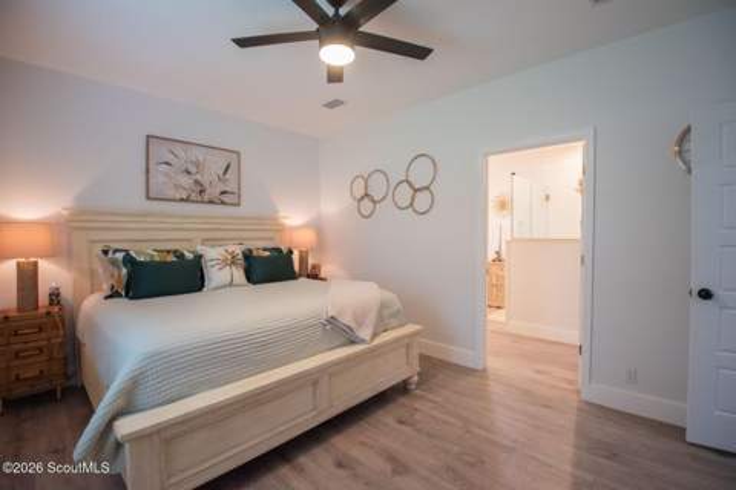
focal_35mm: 15
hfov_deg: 99.9
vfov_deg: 76.9
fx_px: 309
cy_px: 245
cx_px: 368
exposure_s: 1/125
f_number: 3.5
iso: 1250
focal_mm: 10
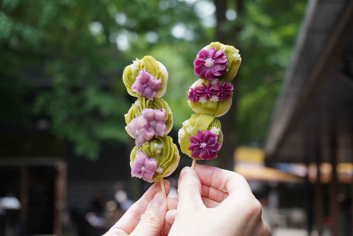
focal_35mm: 75
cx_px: 176
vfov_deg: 18.2
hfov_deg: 27.0
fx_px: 736
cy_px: 118
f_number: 5.6
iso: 160
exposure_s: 1/160
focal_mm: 50
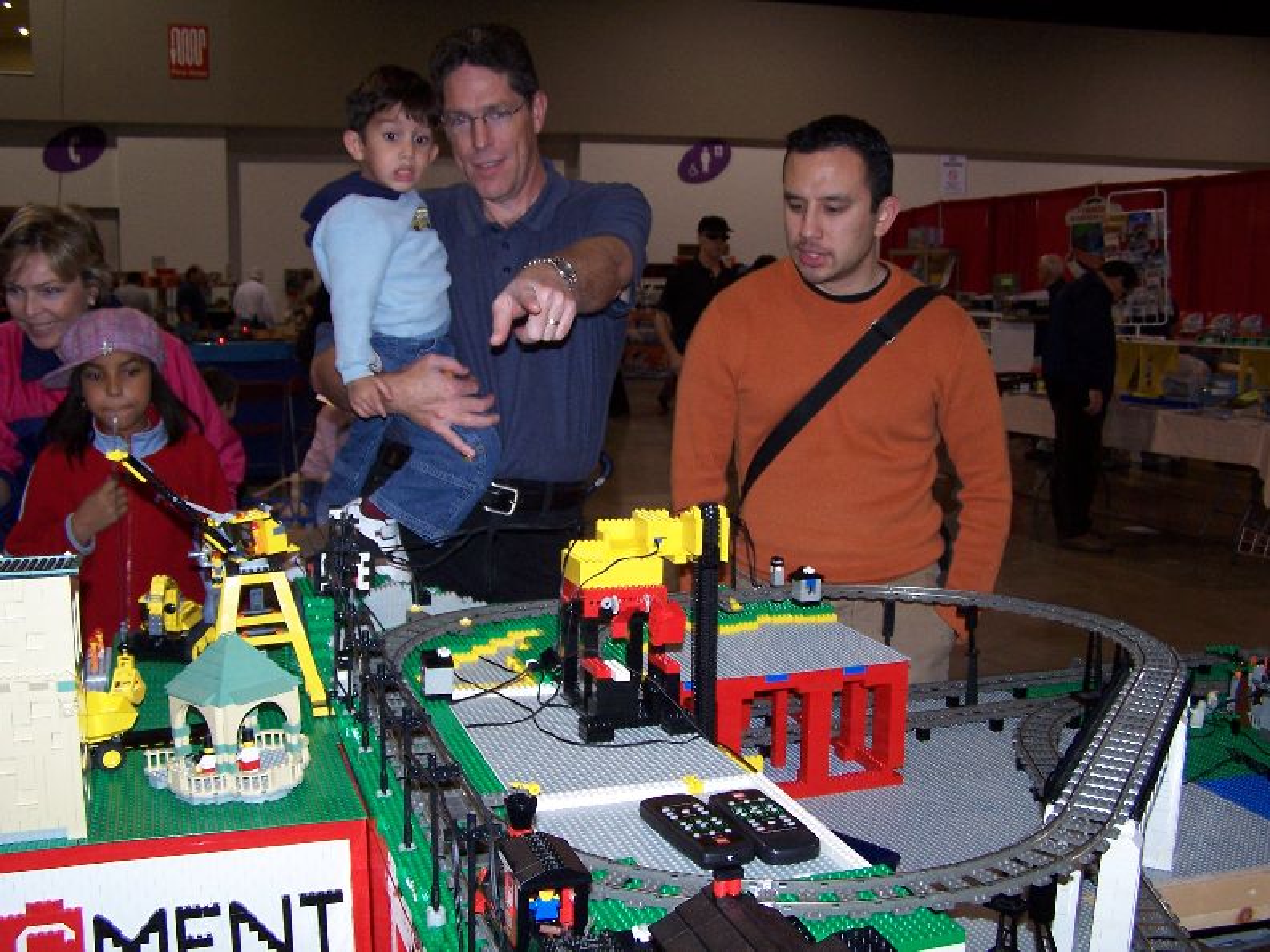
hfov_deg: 49.0
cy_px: 476
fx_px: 1394
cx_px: 635
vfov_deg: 37.7
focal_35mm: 38
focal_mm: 6.3
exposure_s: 1/60
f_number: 2.8
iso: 140
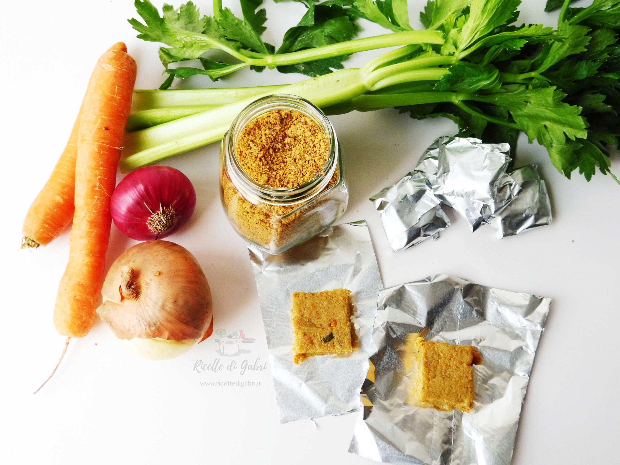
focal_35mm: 44
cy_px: 232
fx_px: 788
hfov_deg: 42.9
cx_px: 310
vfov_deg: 32.9
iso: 250
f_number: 4.1
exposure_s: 1/60
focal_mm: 7.9
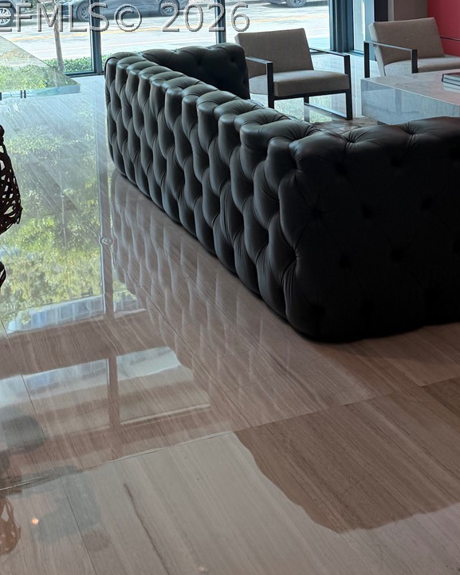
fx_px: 885
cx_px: 202
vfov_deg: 33.3
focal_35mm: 52
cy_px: 18
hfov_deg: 29.1
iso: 64
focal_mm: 6.76
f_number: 1.78
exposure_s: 1/120
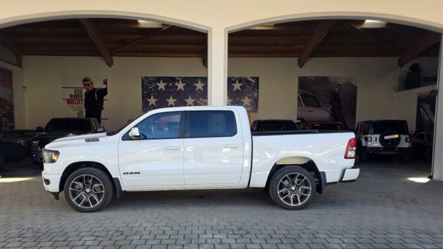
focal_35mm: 30
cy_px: 162
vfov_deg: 38.6
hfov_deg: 64.2
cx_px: 206
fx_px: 352
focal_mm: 6.25
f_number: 1.7
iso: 40
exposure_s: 1/359
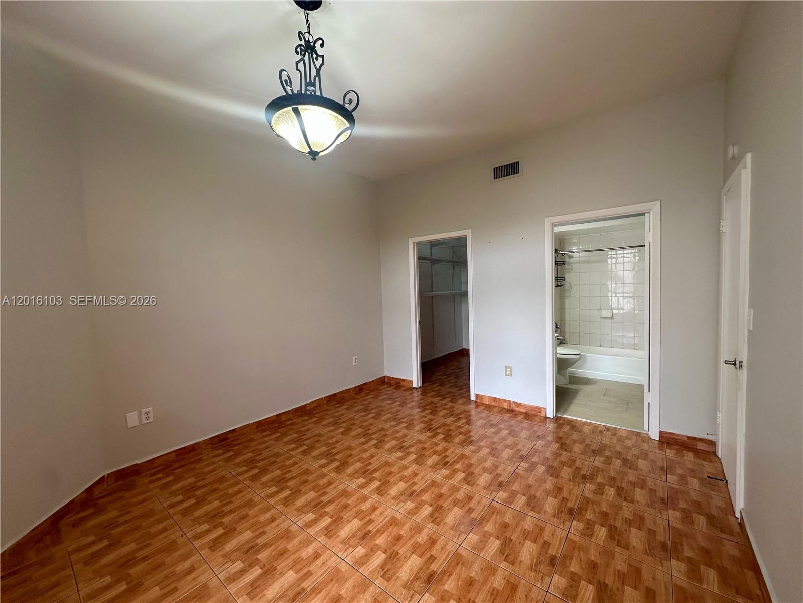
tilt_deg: -3.0
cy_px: 302
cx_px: 402
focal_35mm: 14
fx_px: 325
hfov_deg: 102.1
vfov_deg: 85.7
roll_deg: +1.8
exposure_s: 1/99
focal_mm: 2.22
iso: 100
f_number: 2.2
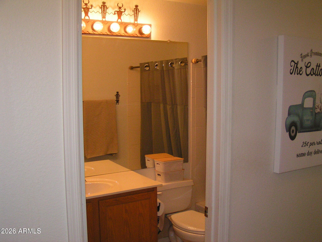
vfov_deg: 37.7
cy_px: 121
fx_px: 353
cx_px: 161
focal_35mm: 38
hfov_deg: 49.0
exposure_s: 1/40
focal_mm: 5.8
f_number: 2.8
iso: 200
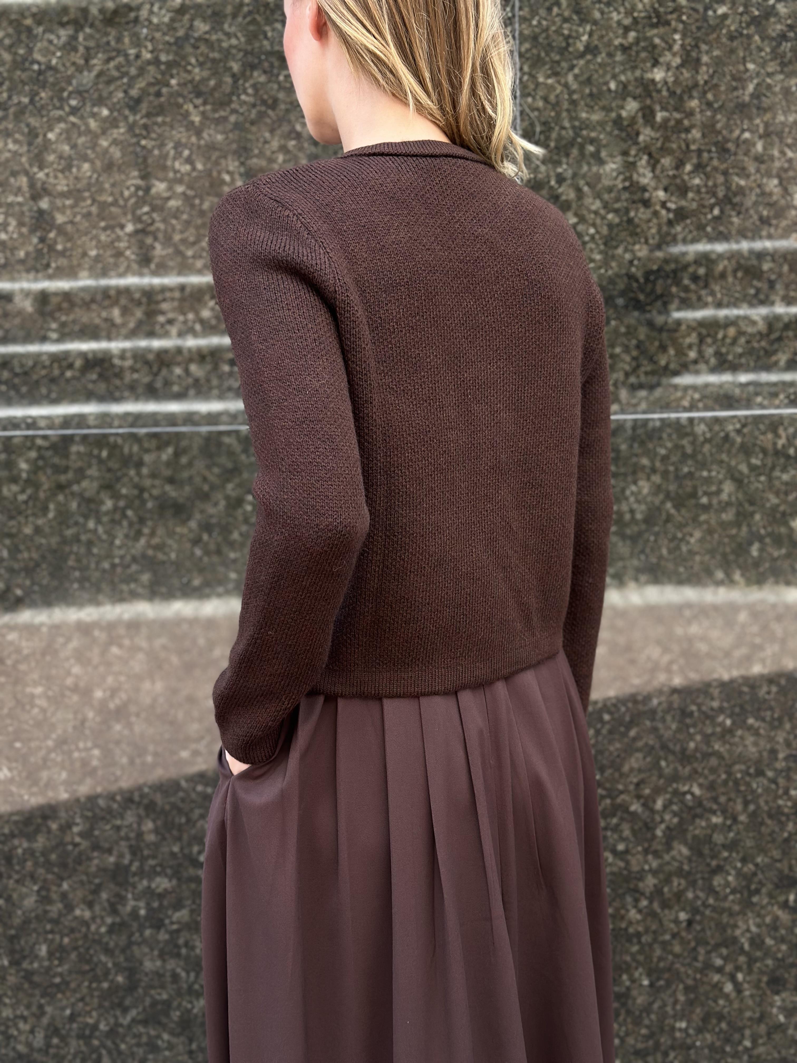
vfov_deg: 39.7
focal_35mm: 48
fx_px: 1474
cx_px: 398
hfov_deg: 30.3
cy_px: 532
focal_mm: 6.86
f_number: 1.78
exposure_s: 1/414
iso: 80
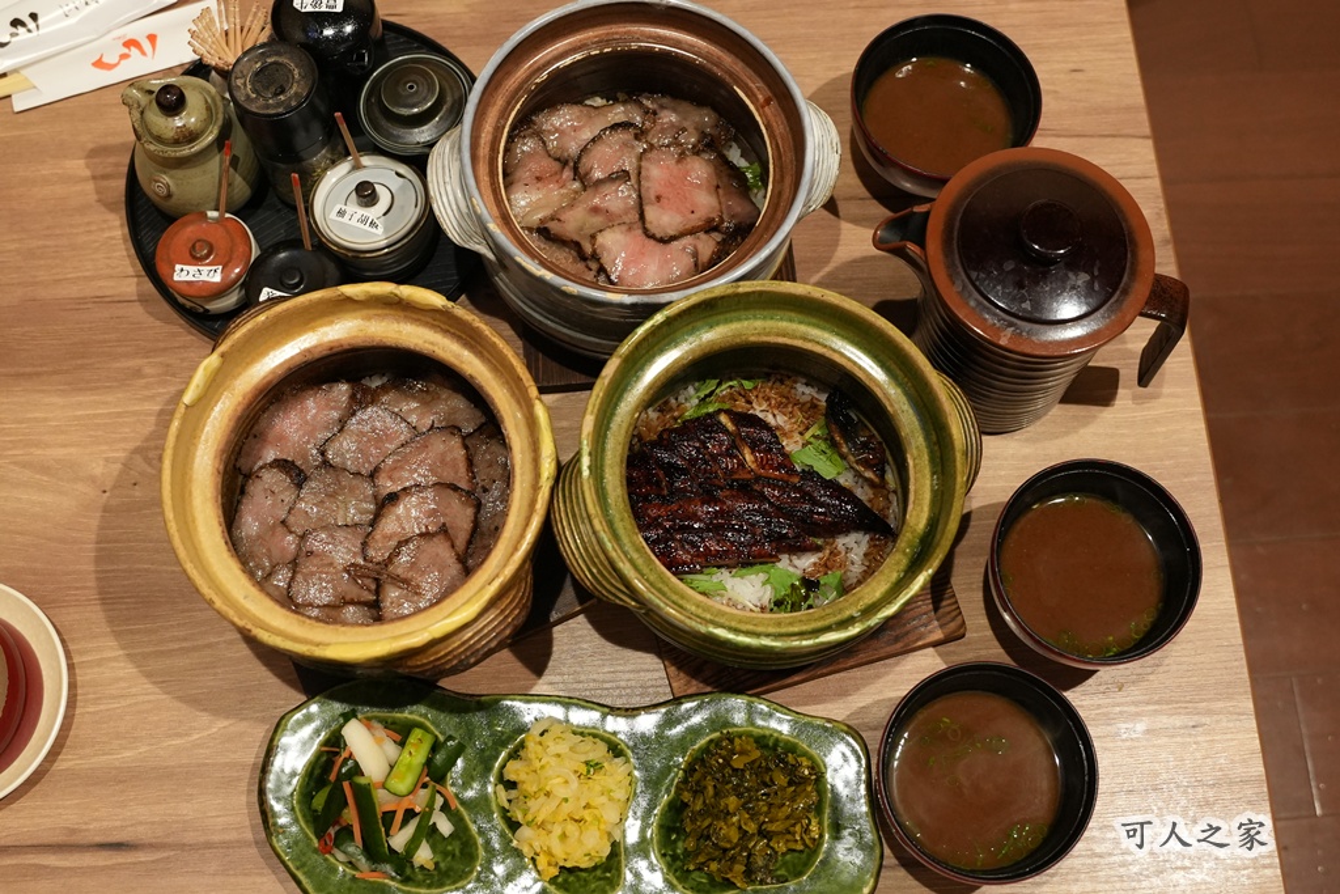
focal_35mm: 42
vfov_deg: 31.9
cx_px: 670
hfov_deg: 46.4
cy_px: 447
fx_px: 1563
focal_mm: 28.3
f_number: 3.2
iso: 3200
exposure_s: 1/80
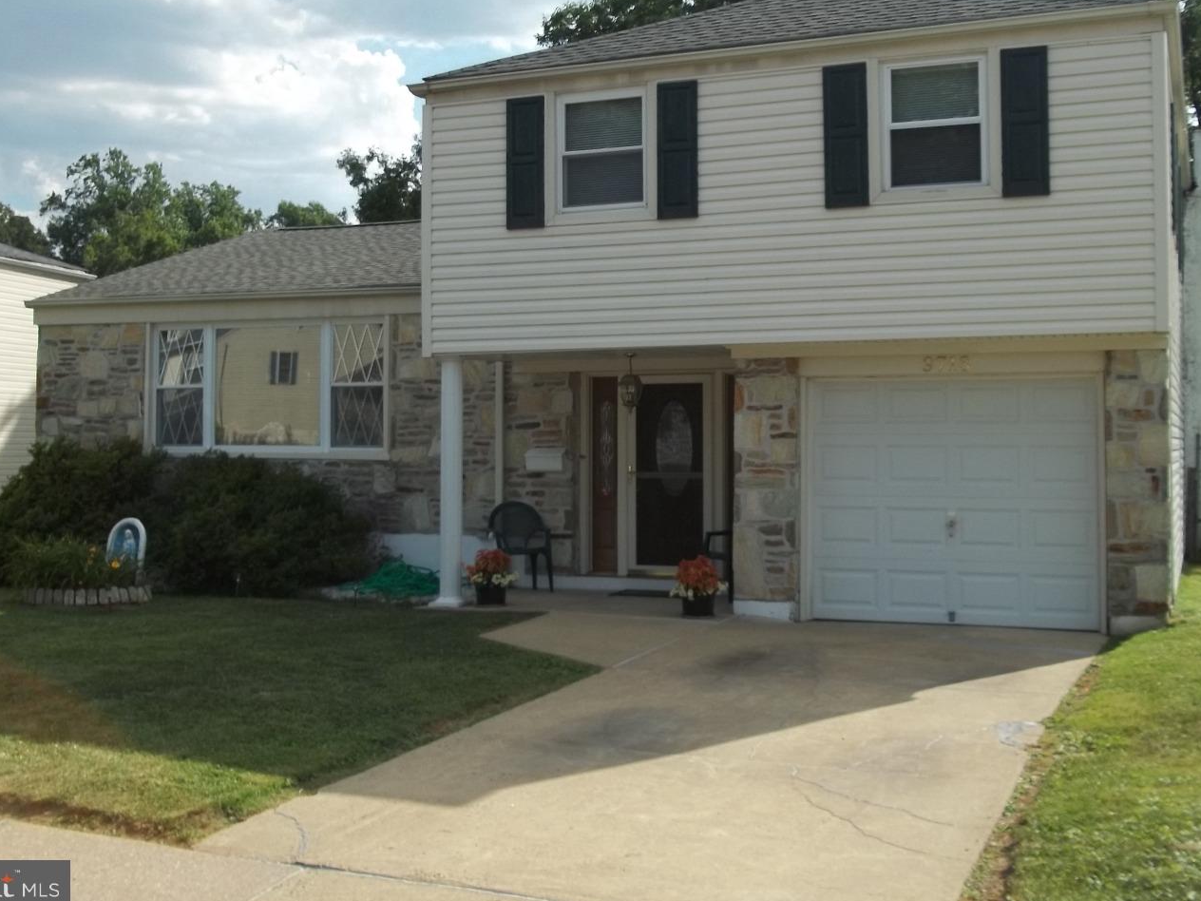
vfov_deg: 35.1
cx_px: 588
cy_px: 402
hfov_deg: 45.8
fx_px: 1422
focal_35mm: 41
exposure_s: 1/160
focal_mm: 6.5
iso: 64
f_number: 8
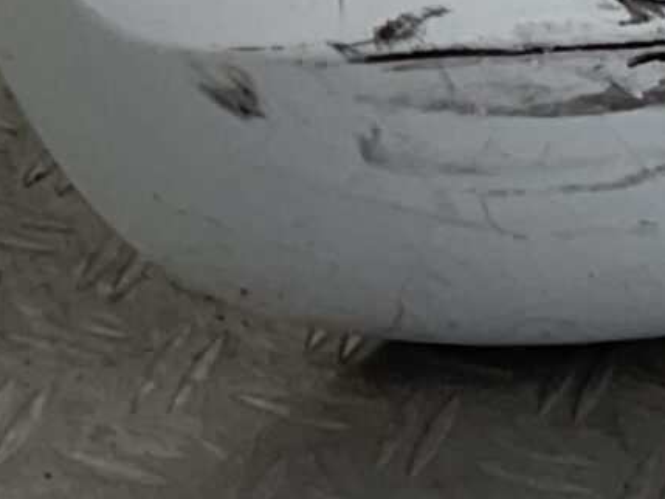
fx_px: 3324
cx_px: 1406
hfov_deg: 10.4
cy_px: -801
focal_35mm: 173
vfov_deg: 7.8
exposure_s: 1/473
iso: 16
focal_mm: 3
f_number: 1.8
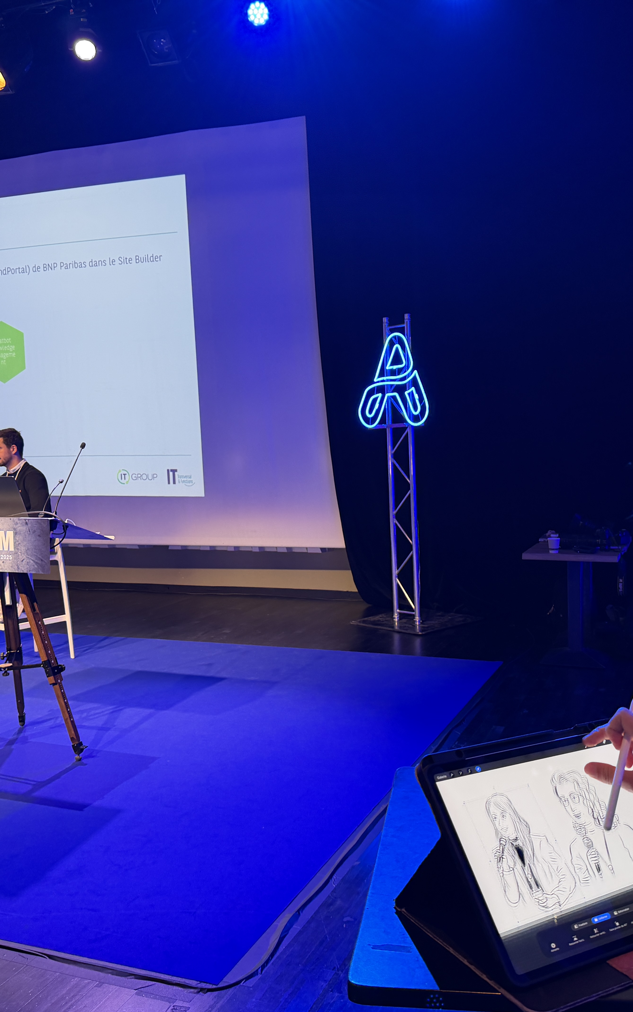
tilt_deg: -4.6
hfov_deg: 37.3
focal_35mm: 34
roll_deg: +1.8
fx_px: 939
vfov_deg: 56.7
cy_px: 506
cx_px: 339
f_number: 1.78
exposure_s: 1/74
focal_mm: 6.76
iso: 200
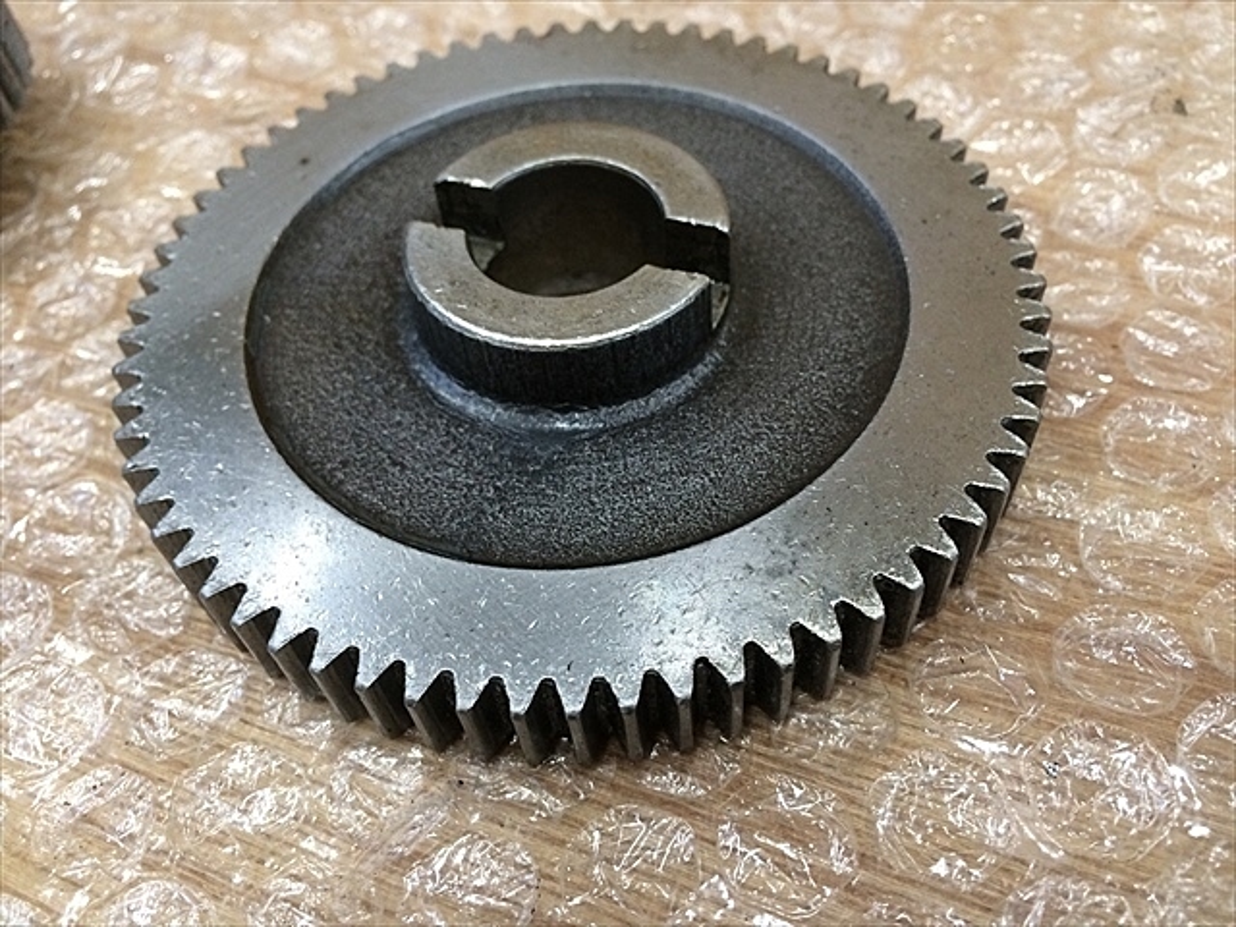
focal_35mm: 29
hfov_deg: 61.7
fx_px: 1035
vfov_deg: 48.2
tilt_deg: -54.2
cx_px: 618
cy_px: 464
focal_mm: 4.15
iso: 125
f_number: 2.2
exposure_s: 1/30
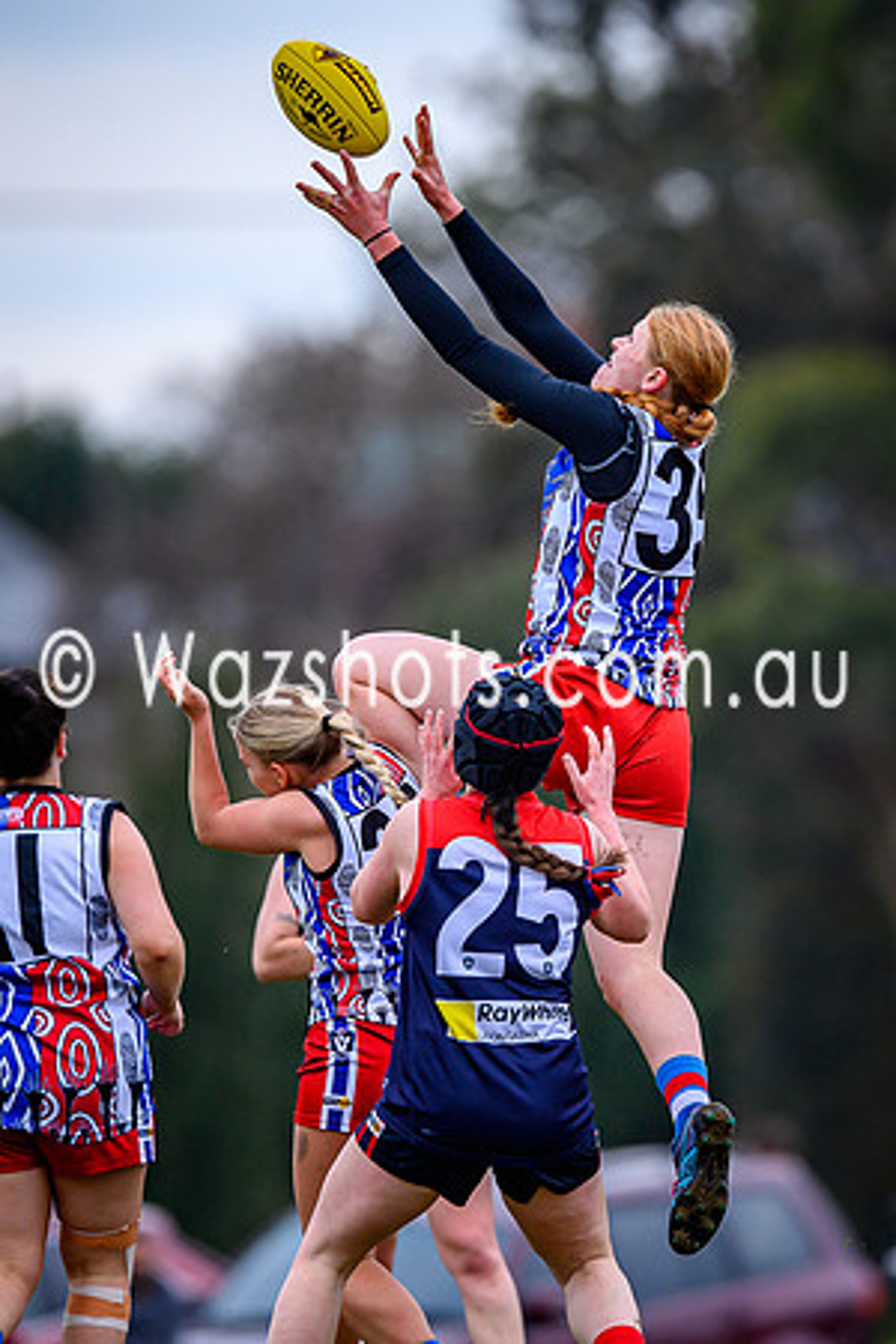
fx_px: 31623
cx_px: 611
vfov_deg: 2.4
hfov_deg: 1.6
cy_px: 635
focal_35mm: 847
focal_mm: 500
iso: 500
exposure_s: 1/1600
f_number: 4
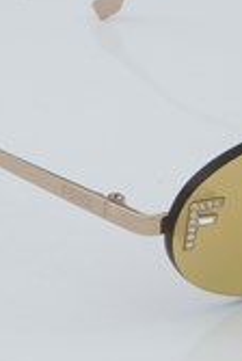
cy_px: 160
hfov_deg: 7.7
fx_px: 1797
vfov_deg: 11.5
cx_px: 188
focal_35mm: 179
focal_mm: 50
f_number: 32
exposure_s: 1/3
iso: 100
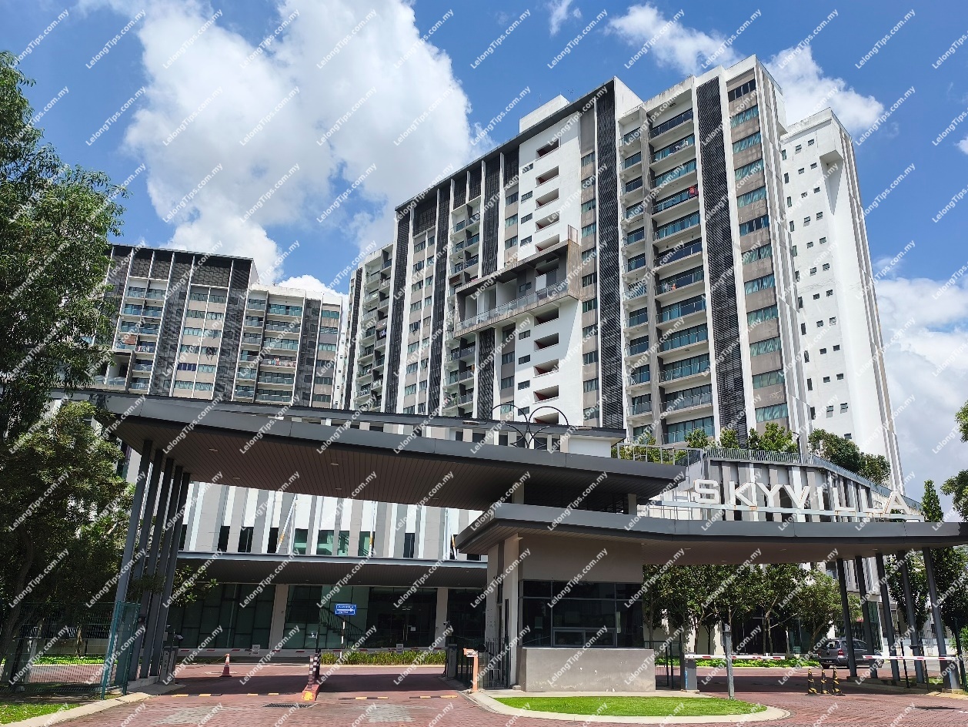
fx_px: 643
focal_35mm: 23
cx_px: 484
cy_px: 364
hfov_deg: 73.9
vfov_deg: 58.9
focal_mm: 6.14
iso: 50
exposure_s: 1/1289
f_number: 1.65
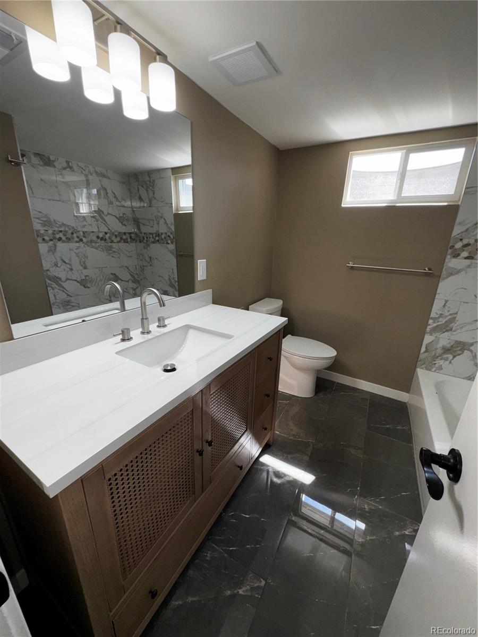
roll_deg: -1.7
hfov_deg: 85.7
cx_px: 239
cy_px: 318
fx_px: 258
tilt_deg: -17.6
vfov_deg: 102.1
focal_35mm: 14
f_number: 2.2
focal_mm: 2.22
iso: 40
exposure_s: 1/122
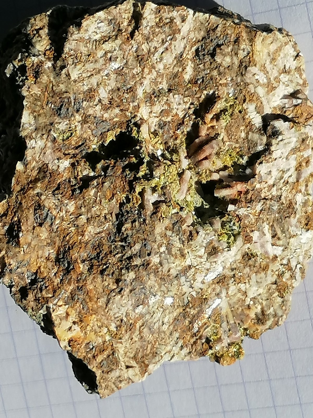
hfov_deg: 12.2
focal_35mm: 121
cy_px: 209
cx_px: 156
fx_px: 1459
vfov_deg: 16.3
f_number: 1.8
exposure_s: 1/863
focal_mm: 4.75
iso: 50
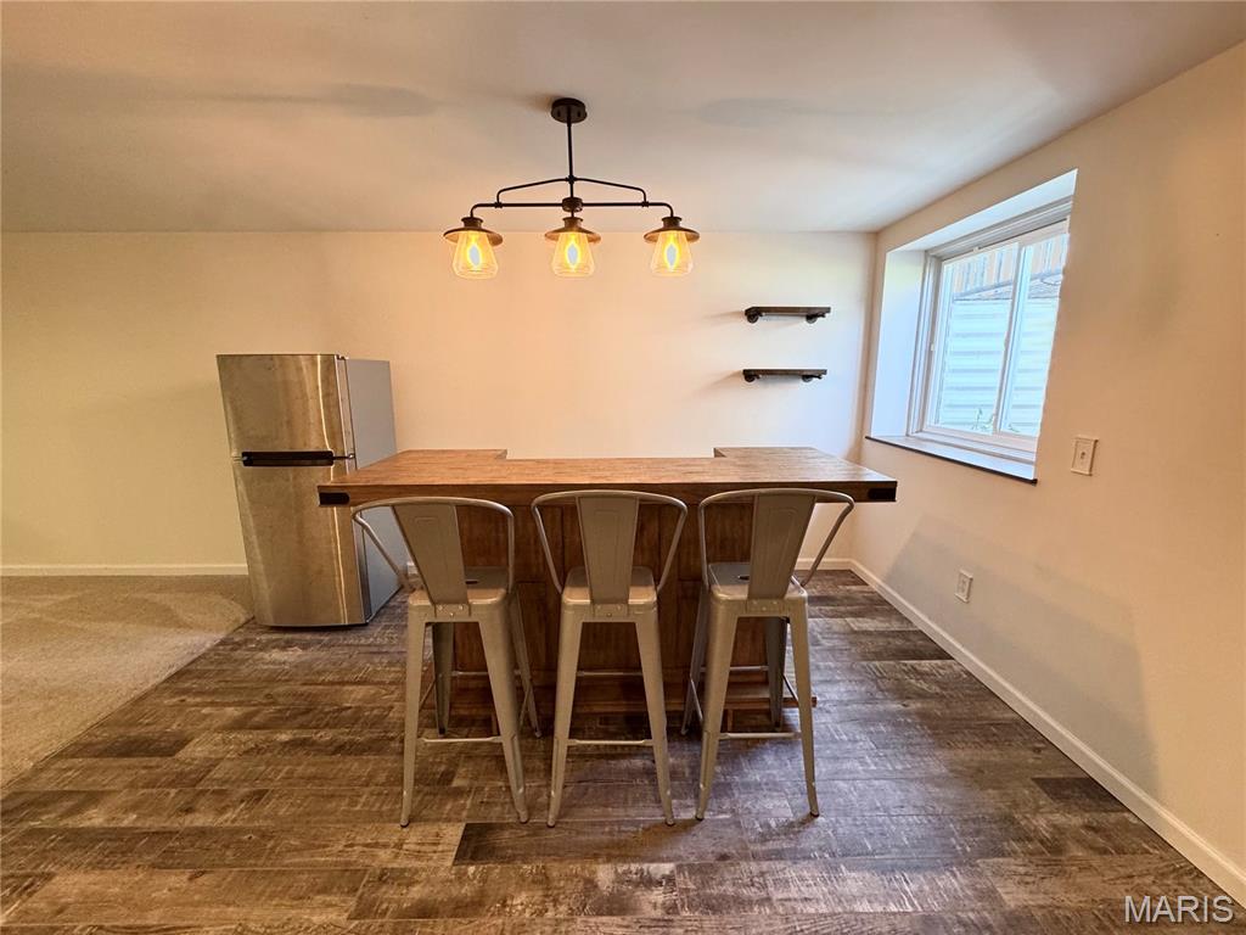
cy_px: 468
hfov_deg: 102.1
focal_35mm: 14
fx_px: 504
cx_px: 623
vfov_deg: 85.7
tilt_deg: -11.1
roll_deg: +0.1
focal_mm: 2.22
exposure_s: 1/60
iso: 250
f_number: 2.2
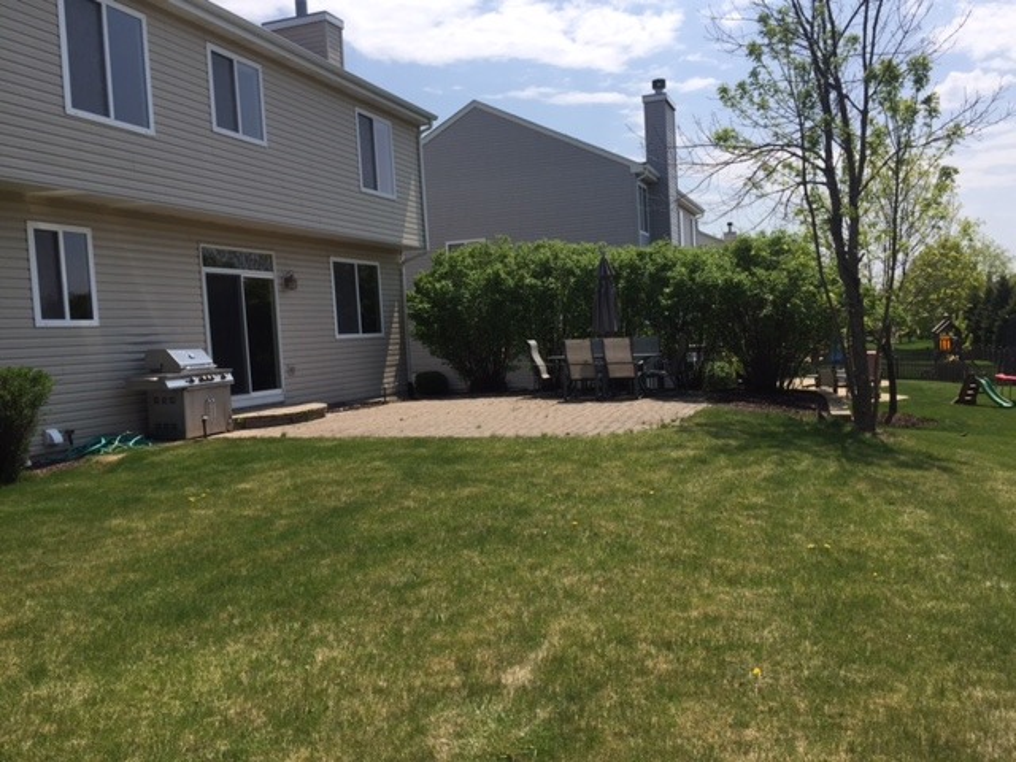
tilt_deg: -2.3
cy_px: 381
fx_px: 851
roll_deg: +2.1
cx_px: 508
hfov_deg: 61.7
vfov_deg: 48.2
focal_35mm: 29
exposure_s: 1/2083
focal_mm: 4.15
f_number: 2.2
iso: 32
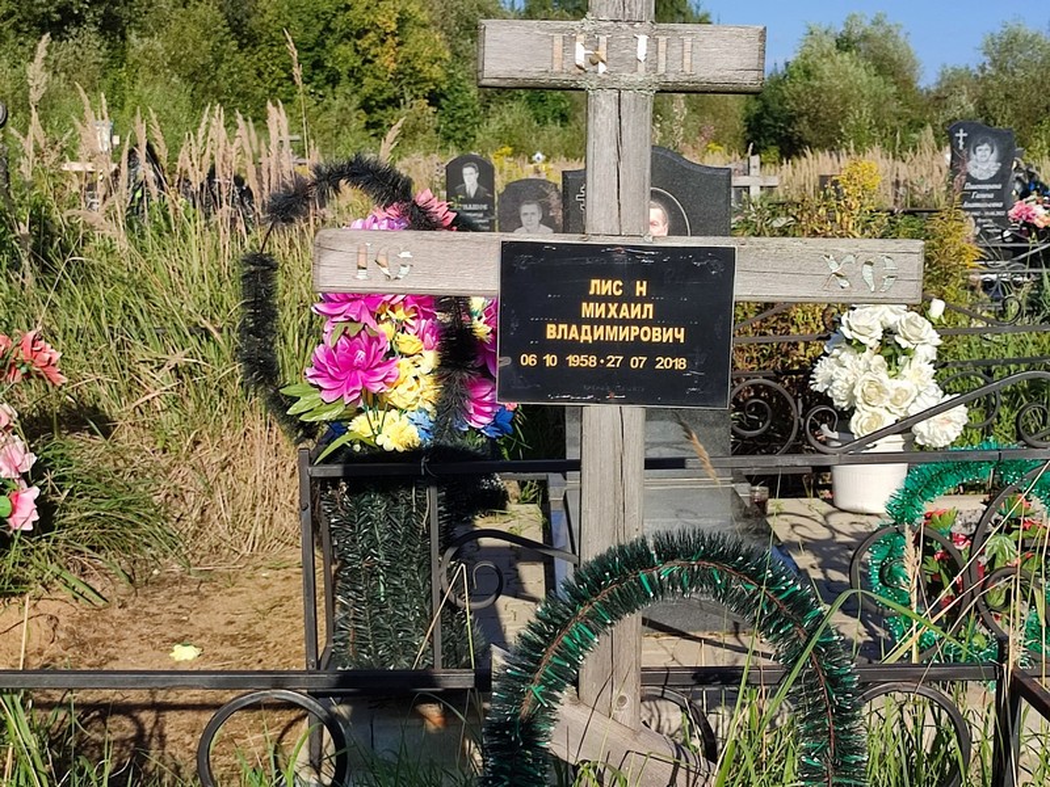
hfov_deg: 69.4
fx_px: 758
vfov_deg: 54.9
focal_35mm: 25
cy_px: 394
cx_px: 525
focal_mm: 6.04
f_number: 1.9
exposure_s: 1/721
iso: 50
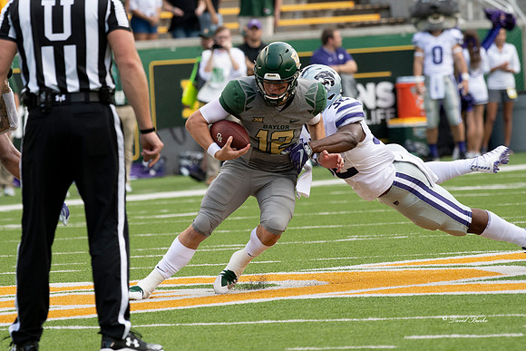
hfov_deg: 3.6
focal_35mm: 570
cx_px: 204
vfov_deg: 2.4
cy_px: 189
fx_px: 8328
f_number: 5.6
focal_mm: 310
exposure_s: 1/1000
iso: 720
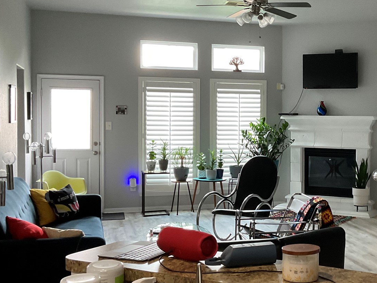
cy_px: 139
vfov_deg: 26.6
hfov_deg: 34.0
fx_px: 599
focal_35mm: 55
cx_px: 298
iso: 160
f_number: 1.8
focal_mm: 3
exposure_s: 1/60
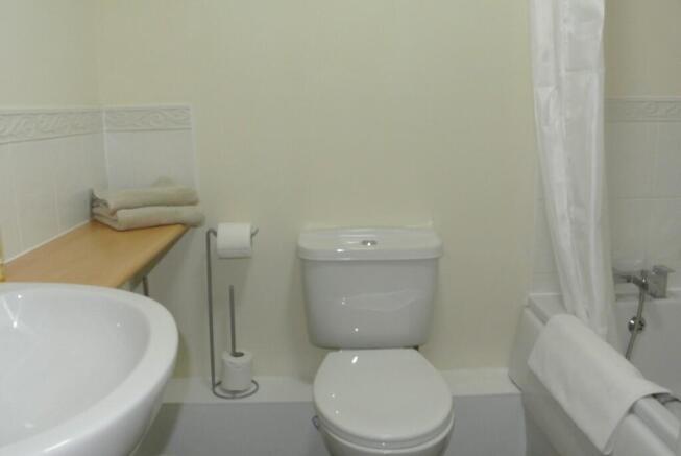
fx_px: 549
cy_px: 228
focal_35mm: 29
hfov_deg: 63.6
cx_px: 340
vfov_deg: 45.1
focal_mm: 11
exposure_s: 1/60
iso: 1400
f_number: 3.5
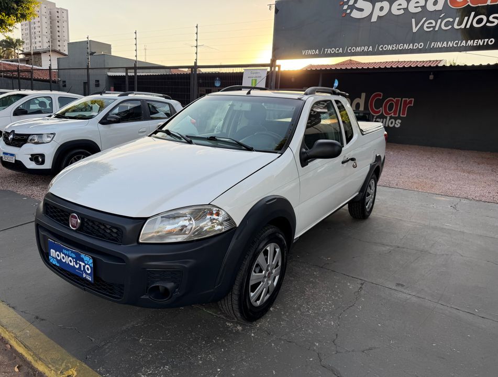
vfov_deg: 57.1
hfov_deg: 71.4
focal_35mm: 24
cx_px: 249
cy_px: 188
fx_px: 346
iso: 80
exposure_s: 1/580
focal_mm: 6.76
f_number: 1.78
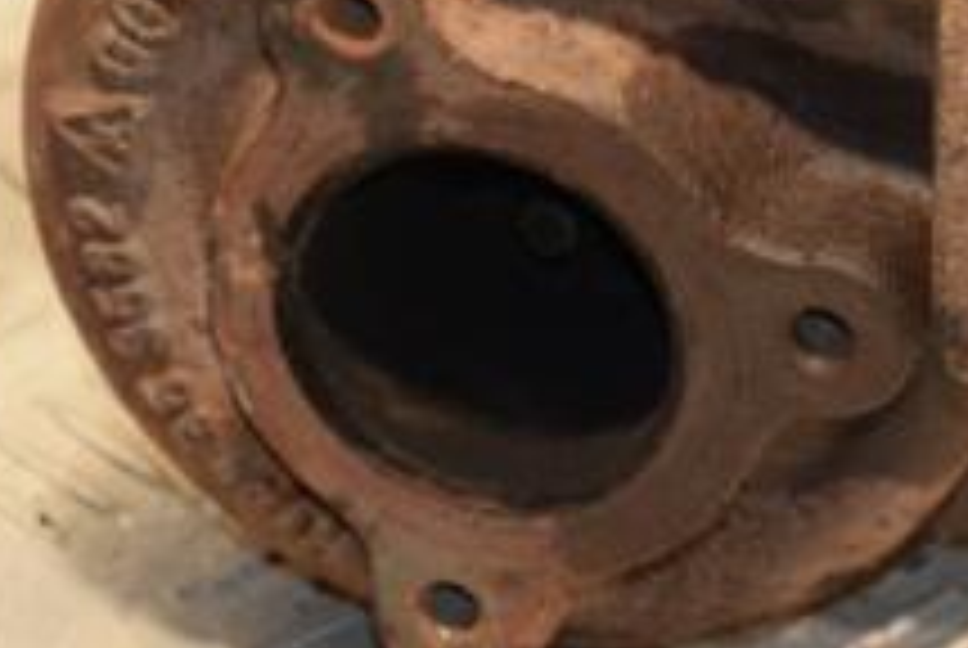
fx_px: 10124
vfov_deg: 3.7
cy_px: 112
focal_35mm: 376
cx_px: 923
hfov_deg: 5.5
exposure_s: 1/100
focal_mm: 90
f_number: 5.6
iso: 800
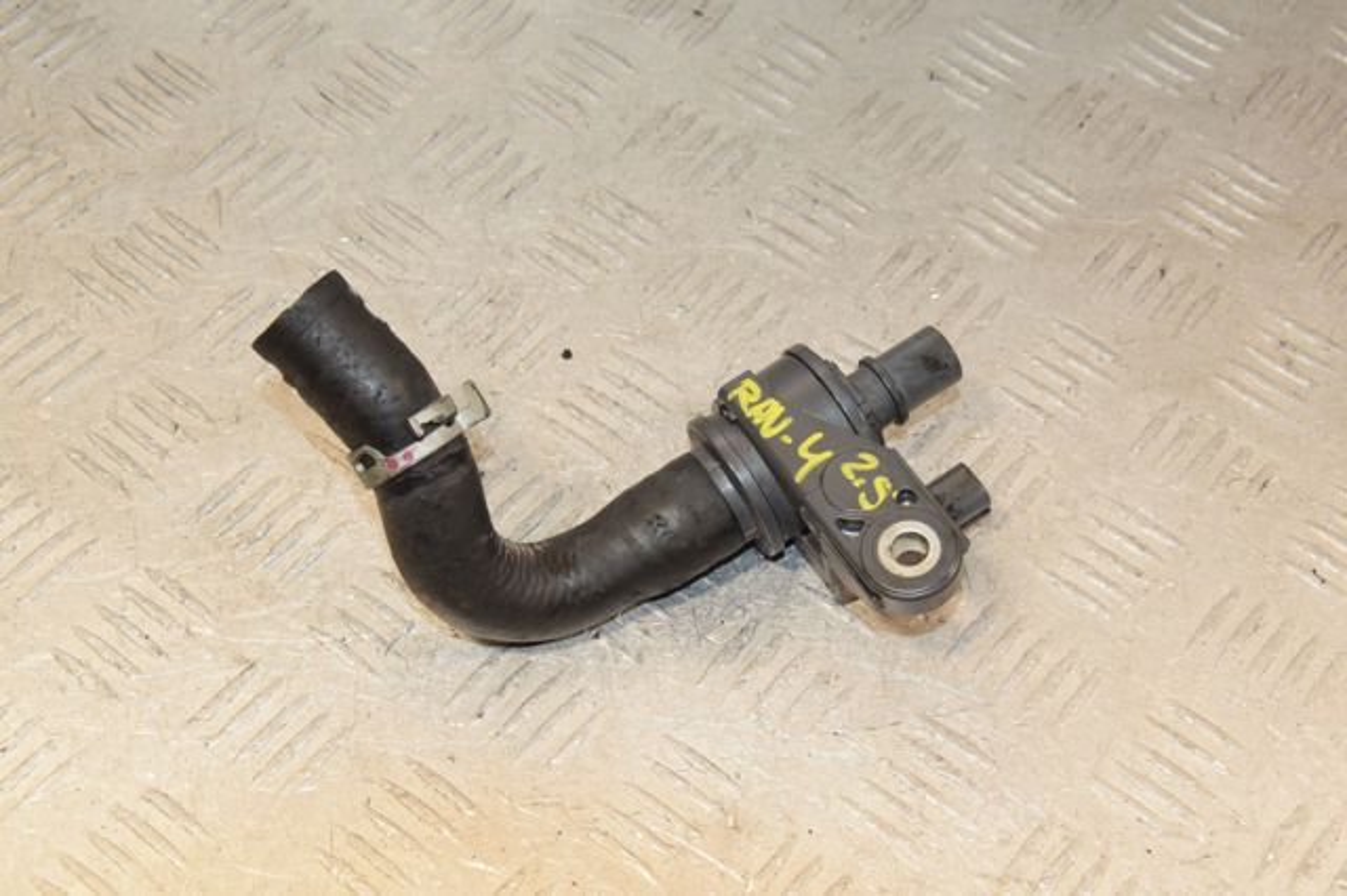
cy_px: 448
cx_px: 674
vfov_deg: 22.6
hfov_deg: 33.4
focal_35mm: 60
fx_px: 2244
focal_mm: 40
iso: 1600
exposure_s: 1/200
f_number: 9
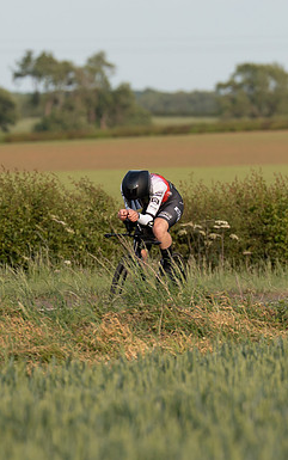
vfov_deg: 3.1
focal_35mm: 673
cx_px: 171
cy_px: 286
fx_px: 8442
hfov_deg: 2.0
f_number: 4
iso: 125
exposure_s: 1/640
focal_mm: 200
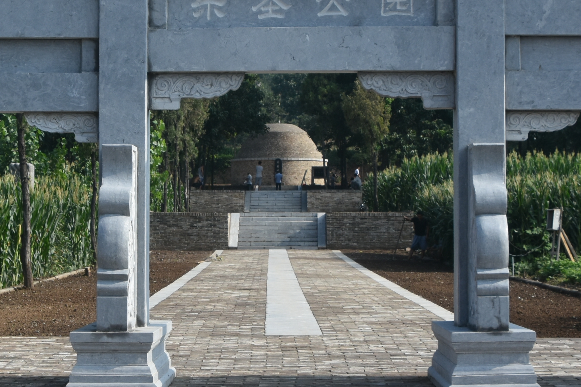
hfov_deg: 19.1
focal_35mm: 107
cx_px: 234
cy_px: 139
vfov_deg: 12.8
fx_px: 1727
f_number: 8
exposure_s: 1/500
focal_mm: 28
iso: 250
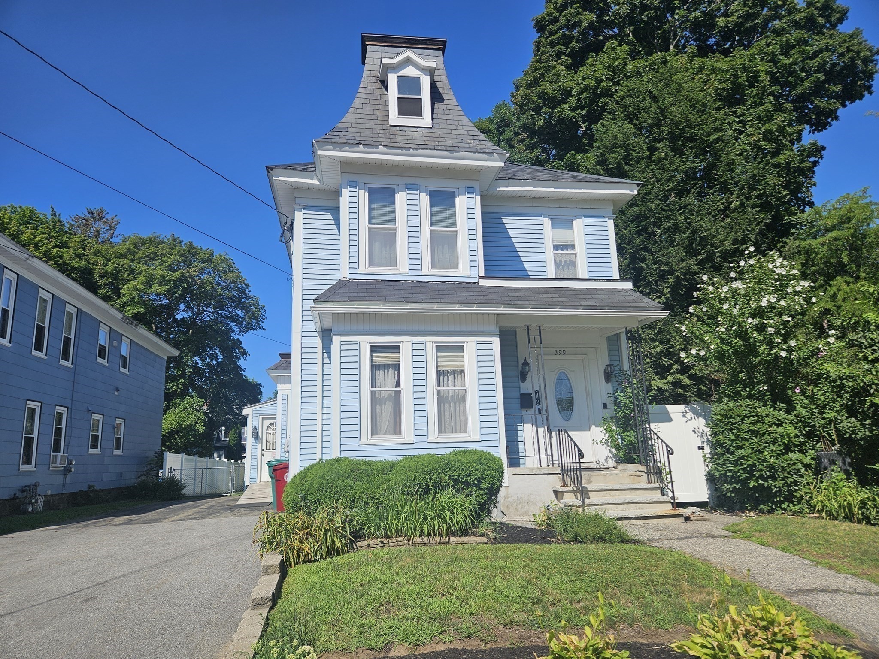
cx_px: 440
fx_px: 584
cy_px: 330
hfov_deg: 73.9
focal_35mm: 23
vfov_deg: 58.9
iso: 25
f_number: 1.8
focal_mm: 5.4
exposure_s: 1/2797
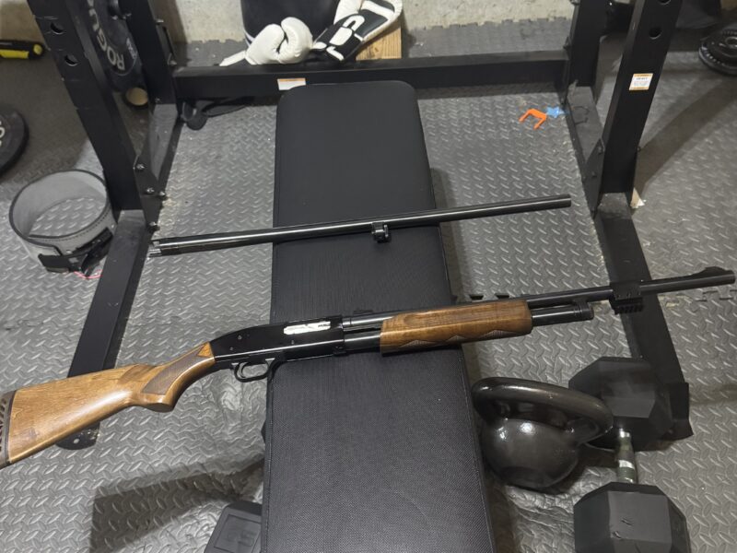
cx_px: 368
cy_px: 276
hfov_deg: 71.6
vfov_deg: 56.8
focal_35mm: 24
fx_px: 511
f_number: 1.78
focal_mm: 6.76
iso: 1000
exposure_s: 1/40
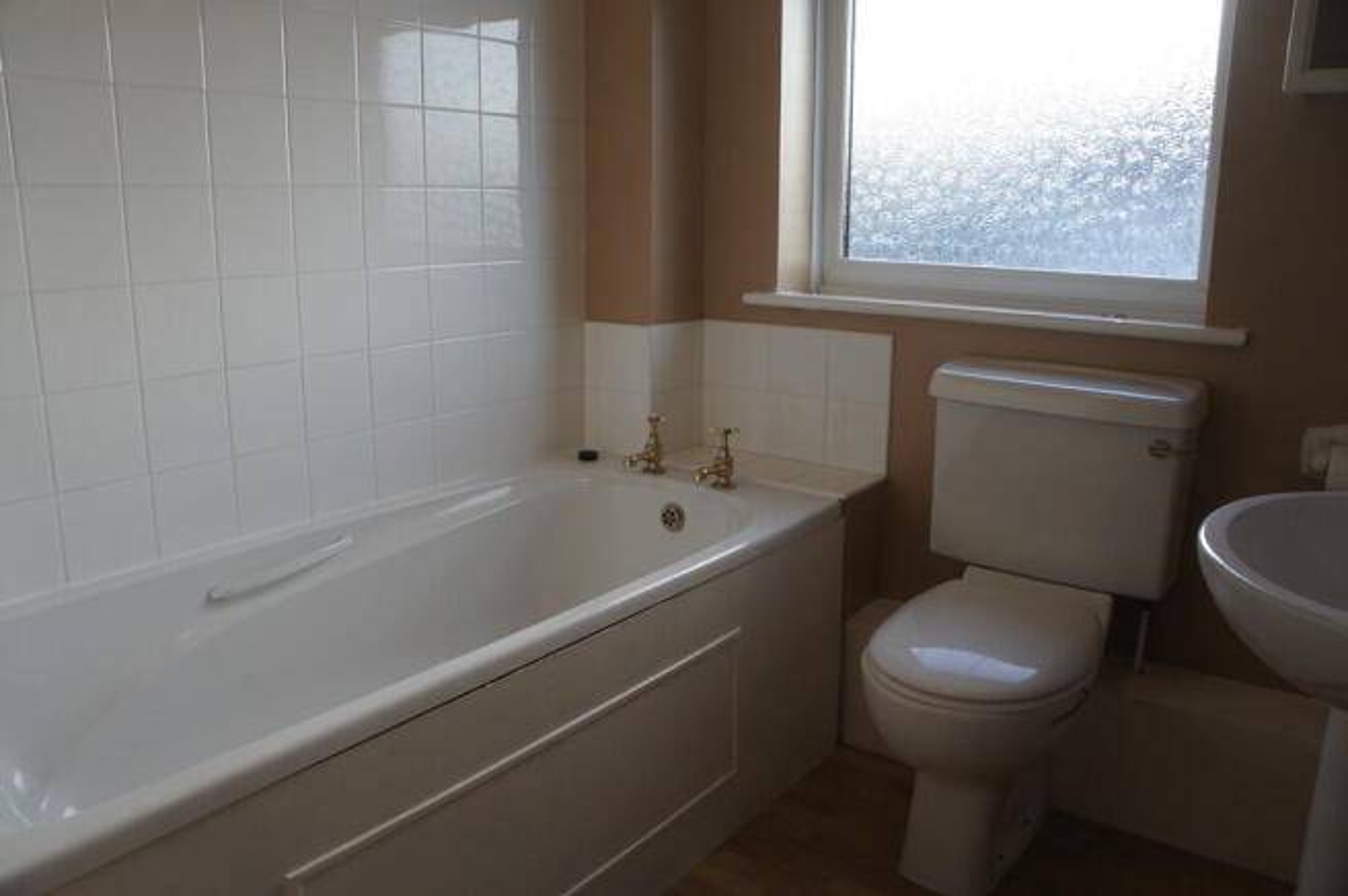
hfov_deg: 67.4
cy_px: 448
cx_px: 674
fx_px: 1010
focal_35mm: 27
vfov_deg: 47.8
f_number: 5
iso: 200
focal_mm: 18
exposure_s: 1/60
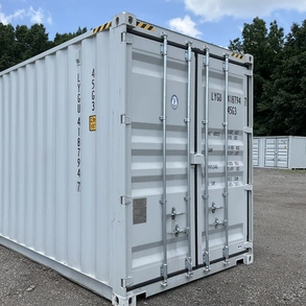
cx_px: 100
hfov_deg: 46.4
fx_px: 350
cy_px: 152
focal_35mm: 35
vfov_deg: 47.2
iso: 25
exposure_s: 1/1626
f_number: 1.8
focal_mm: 3
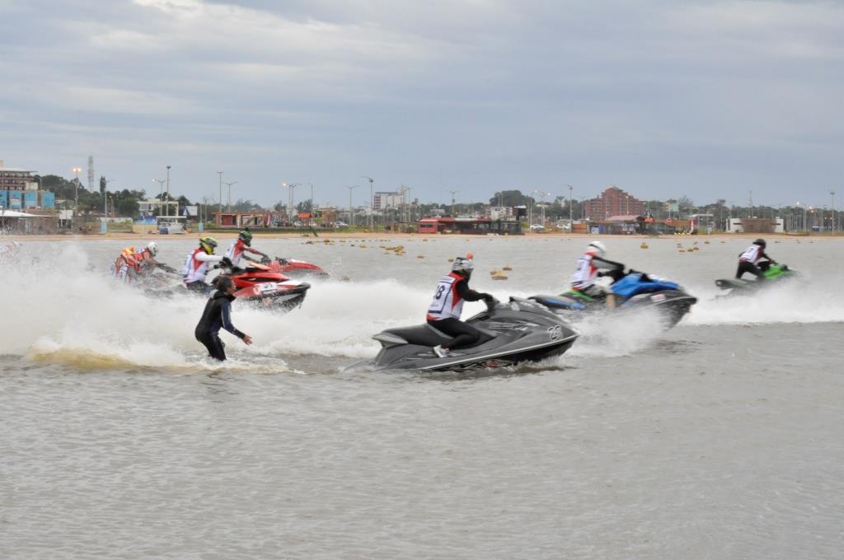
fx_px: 2178
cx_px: 422
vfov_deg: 14.7
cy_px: 280
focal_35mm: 93
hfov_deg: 21.9
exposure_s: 1/125
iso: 2000
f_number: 22
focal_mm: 62
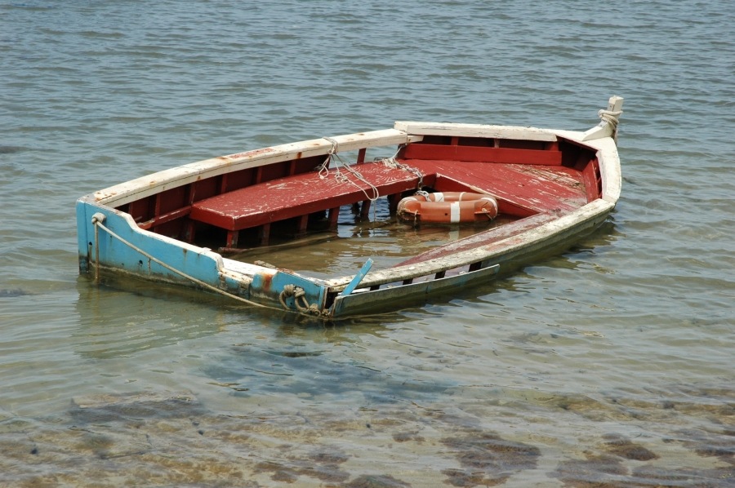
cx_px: 368
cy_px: 244
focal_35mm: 105
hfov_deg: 19.5
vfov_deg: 13.0
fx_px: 2141
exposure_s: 1/320
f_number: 9
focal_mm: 70
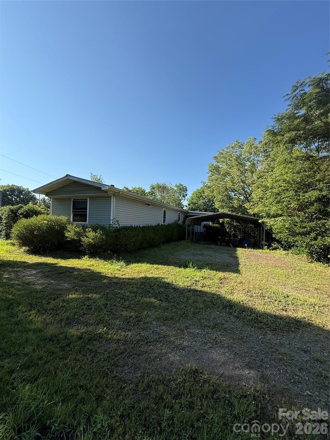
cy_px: 220
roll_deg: -0.8
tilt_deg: +1.4
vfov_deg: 102.1
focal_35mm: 14
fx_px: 178
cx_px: 165
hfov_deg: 85.7
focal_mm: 2.22
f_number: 2.2
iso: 50
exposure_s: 1/1285
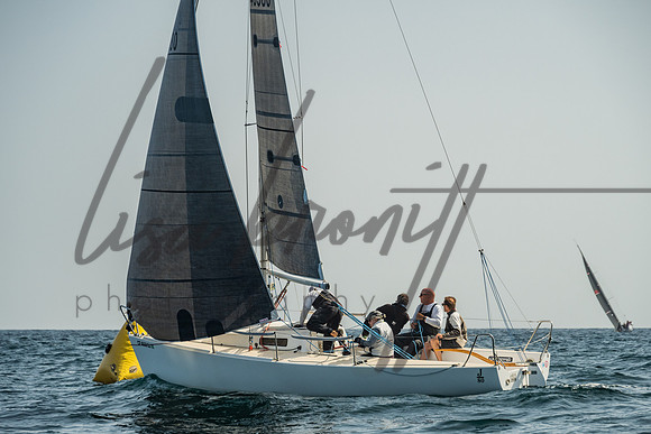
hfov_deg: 10.9
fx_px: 3418
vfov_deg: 7.3
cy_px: 244
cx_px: 327
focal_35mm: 189
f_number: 6.3
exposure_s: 1/1000
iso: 320
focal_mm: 155
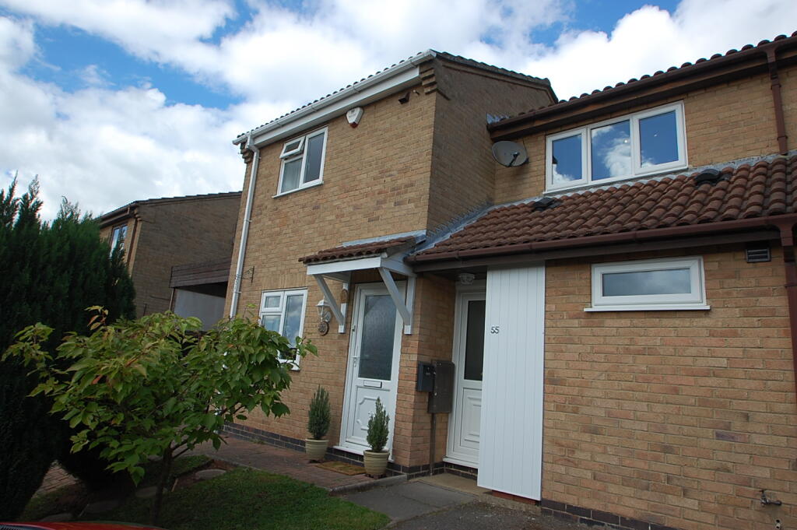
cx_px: 398
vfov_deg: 59.4
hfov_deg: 81.2
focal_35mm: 21
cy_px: 265
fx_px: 465
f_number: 8
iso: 200
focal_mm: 14
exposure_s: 1/250
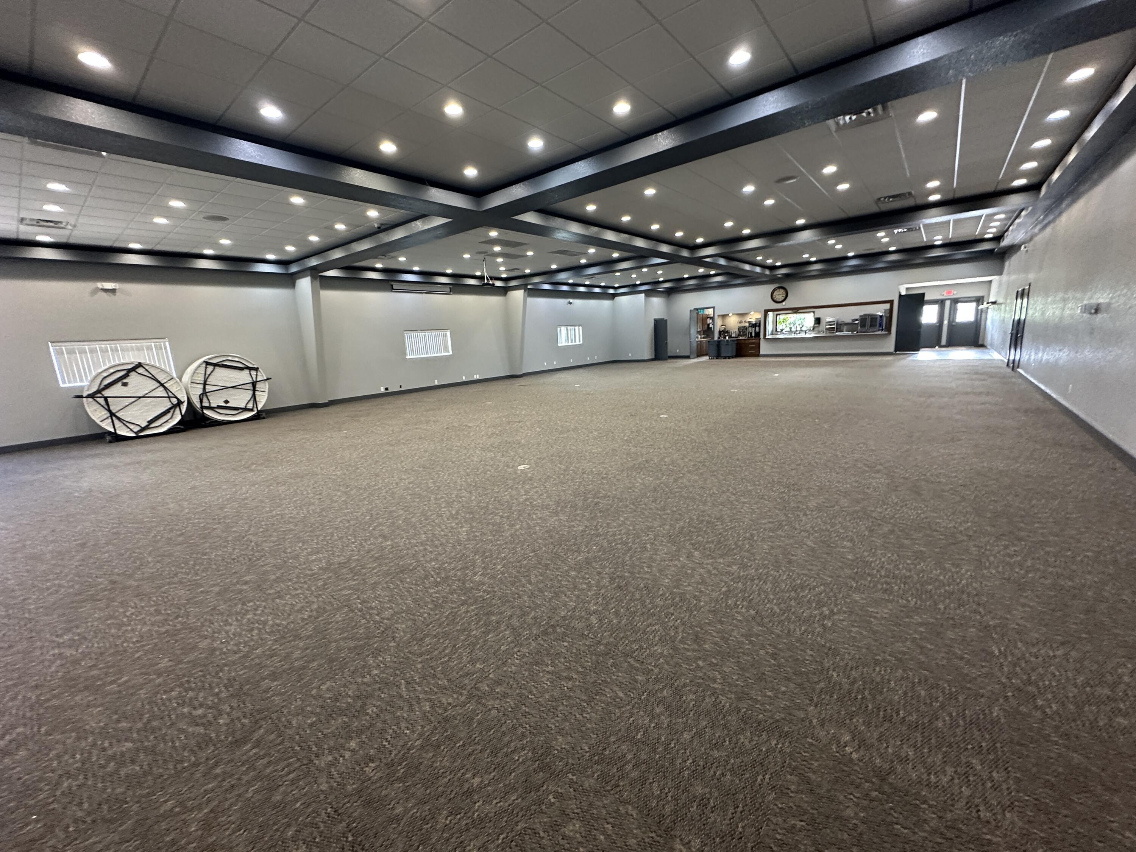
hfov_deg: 102.1
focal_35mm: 14
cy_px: 426
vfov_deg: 85.7
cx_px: 568
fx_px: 459
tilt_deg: -9.5
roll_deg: +3.6
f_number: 2.2
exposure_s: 1/60
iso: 400
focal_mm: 2.22
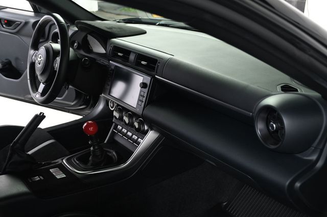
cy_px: 108
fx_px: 363
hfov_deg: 48.5
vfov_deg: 33.4
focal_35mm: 40
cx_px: 164
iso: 100
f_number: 4
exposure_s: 1/160
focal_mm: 27
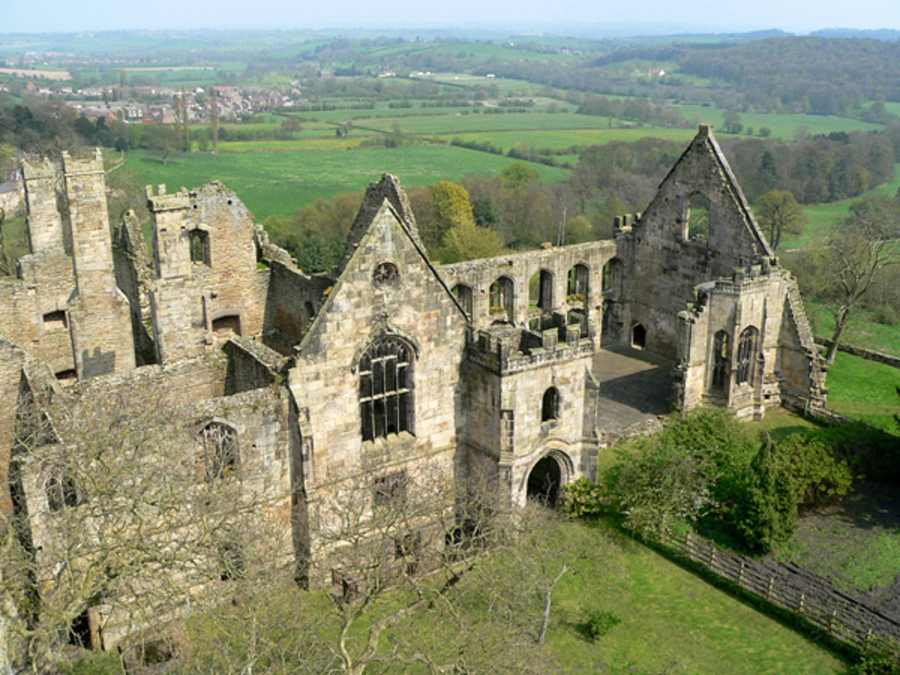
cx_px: 450
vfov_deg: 39.7
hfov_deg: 51.4
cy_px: 338
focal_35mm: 36
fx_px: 936
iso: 80
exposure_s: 1/400
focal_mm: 6
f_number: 4
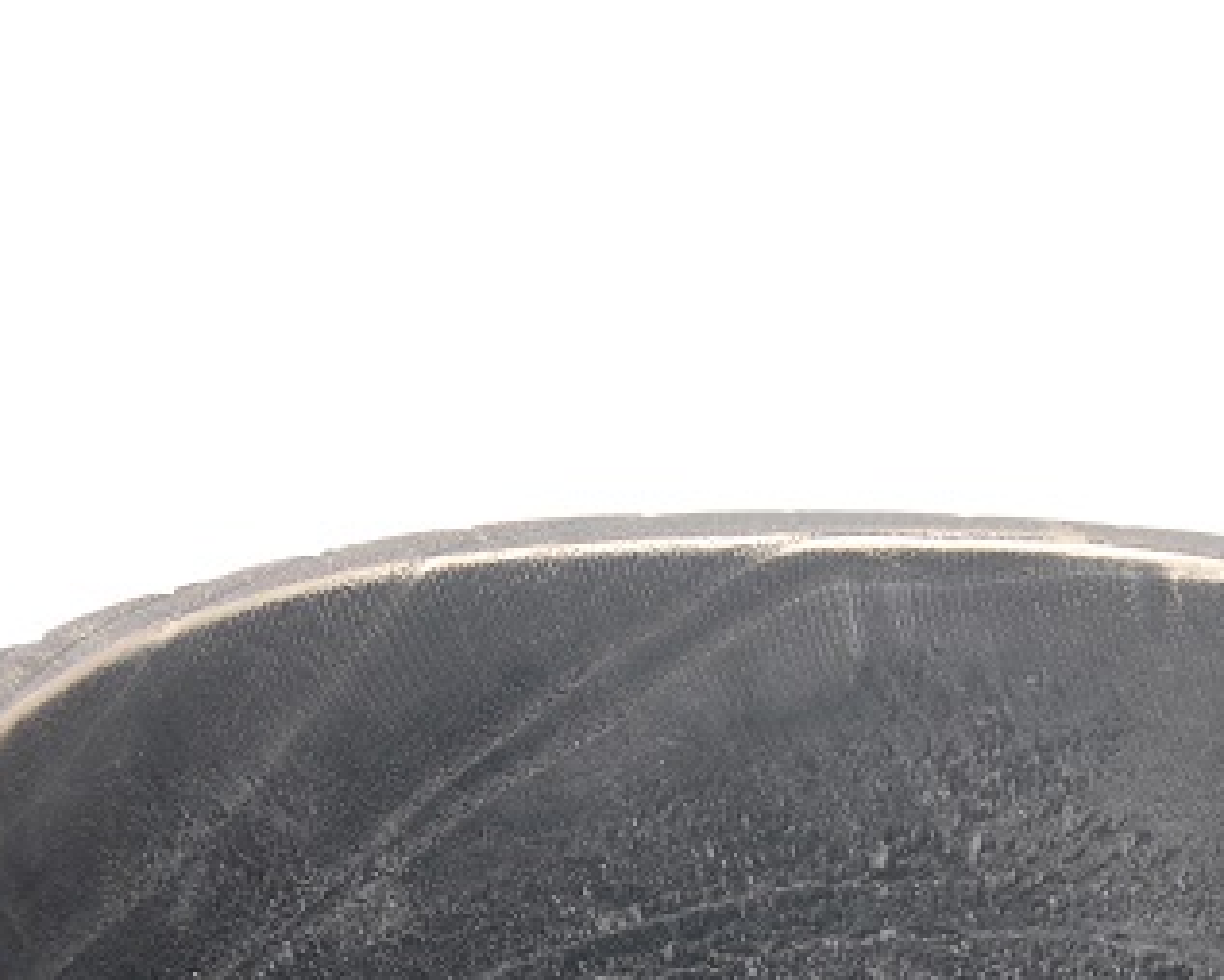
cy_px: 968
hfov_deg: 9.6
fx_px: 7286
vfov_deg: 7.7
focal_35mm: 201
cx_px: 882
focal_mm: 52
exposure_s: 1/15
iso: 200
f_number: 5
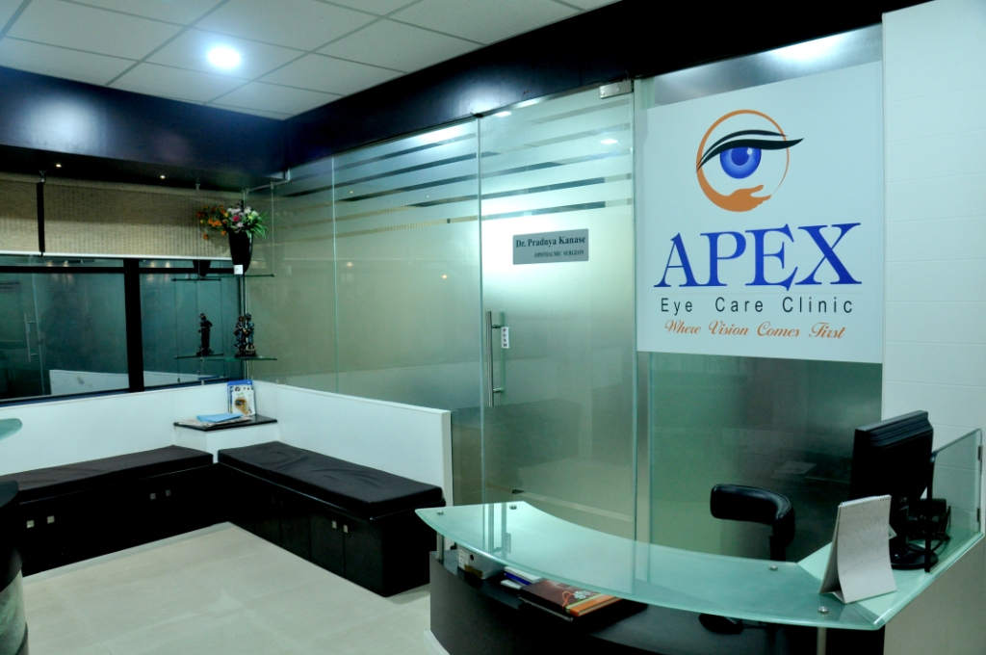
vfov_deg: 47.8
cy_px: 328
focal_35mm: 27
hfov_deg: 67.4
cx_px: 493
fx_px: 739
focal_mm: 18
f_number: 5
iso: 1000
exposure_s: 1/20
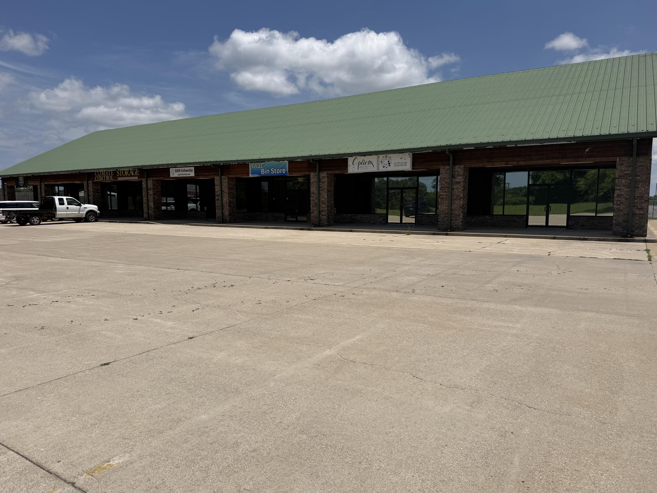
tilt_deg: -5.4
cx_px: 328
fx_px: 456
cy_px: 246
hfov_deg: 71.6
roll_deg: +0.9
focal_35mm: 24
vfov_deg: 56.8
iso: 80
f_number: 1.78
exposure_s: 1/11905
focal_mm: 6.76
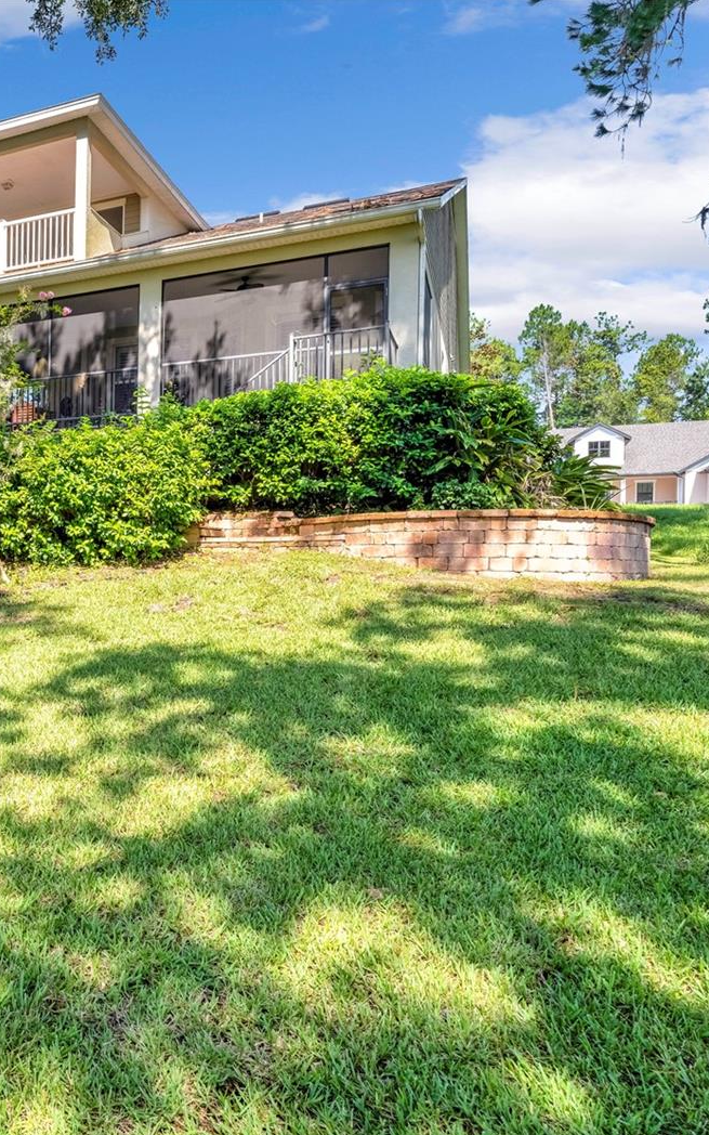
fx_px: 866
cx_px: -45
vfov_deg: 66.5
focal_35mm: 28
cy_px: 575
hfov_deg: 38.1
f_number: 9
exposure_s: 1/125
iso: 200
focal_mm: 18
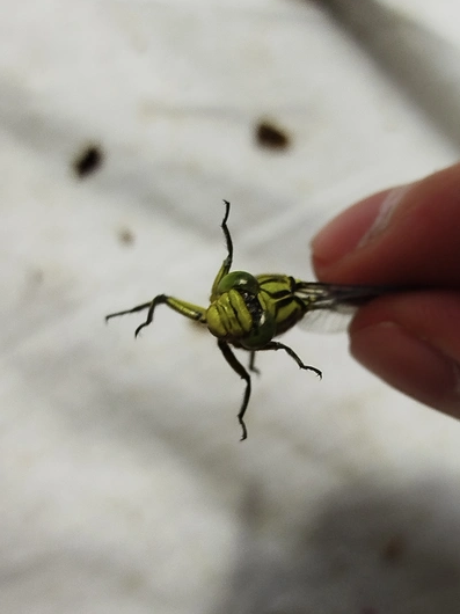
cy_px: 328
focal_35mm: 58
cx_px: 240
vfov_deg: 33.2
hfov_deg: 25.2
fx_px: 1028
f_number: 1.7
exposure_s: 1/33
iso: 200
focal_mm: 5.31
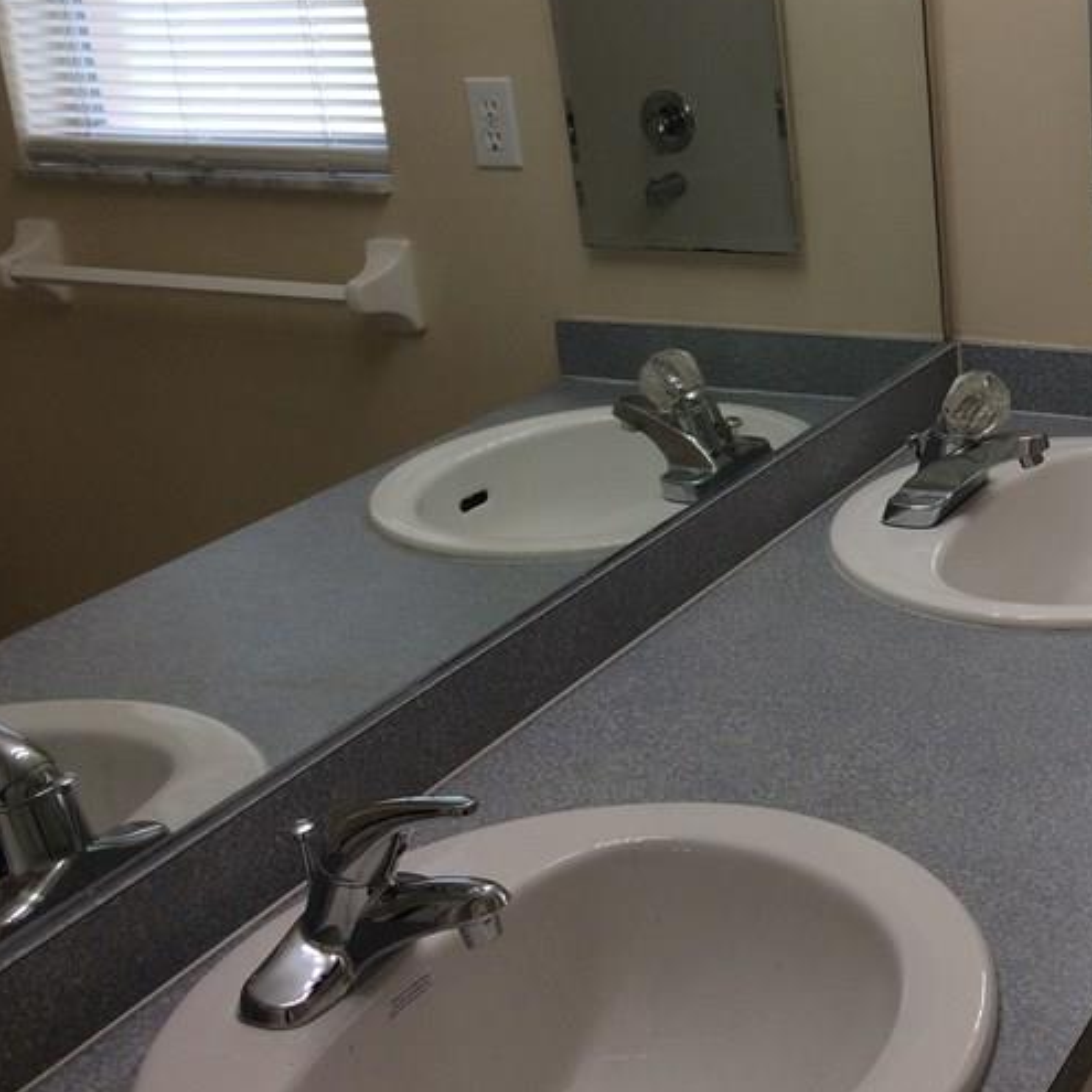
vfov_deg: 32.0
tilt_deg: -19.3
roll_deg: +2.7
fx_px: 1892
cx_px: 964
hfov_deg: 30.9
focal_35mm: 53
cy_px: 393
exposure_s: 1/120
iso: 40
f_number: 2.2
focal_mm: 4.15
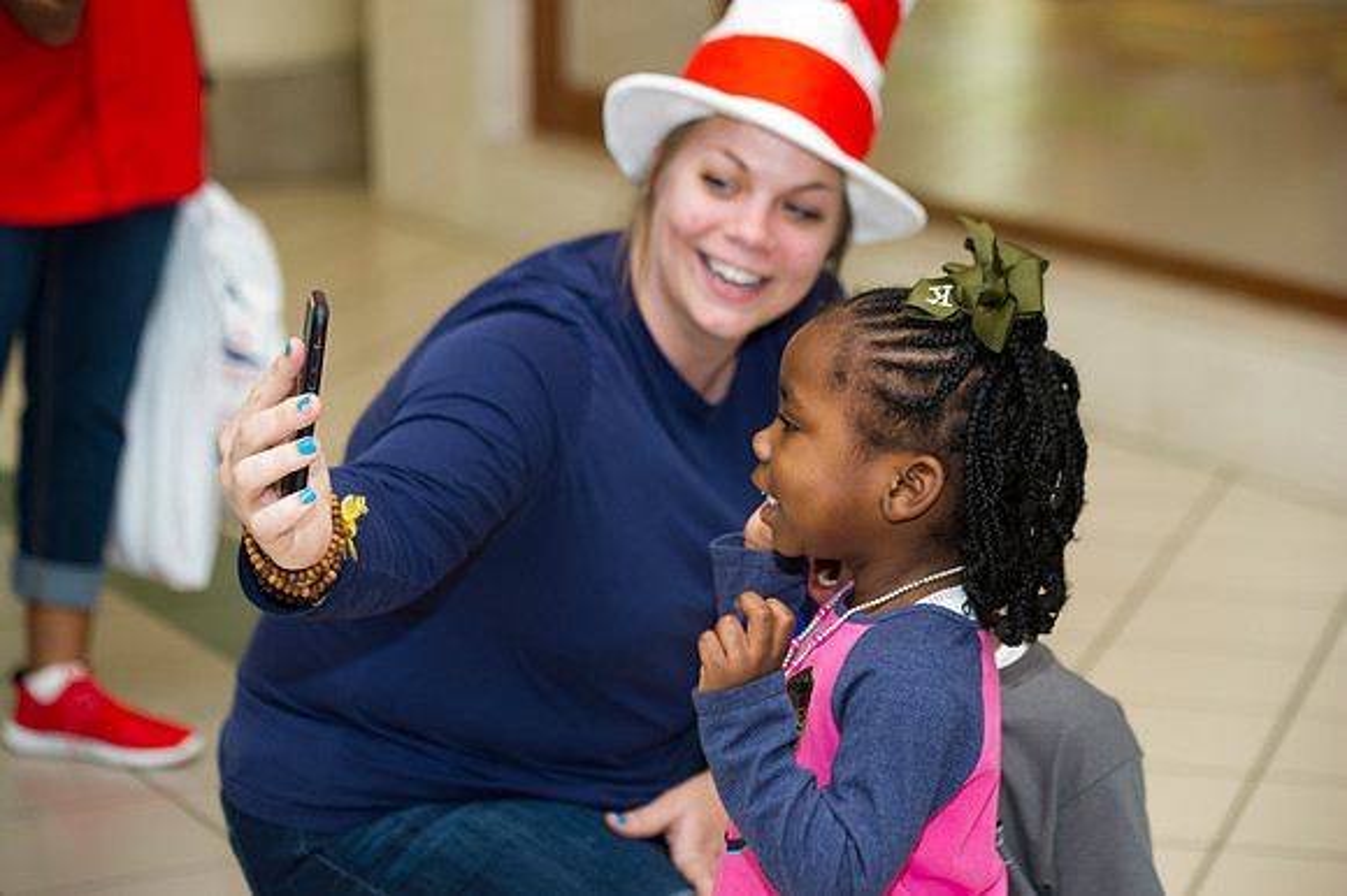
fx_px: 3926
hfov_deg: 19.5
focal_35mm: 105
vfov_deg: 13.0
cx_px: 674
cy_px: 448
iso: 1250
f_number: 4
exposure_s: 1/200
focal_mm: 105
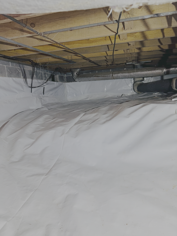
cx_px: 88
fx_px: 164
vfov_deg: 71.6
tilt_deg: -9.5
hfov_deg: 56.8
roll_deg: +3.6
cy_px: 118
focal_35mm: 24
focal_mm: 6.76
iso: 64
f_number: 1.78
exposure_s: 1/268
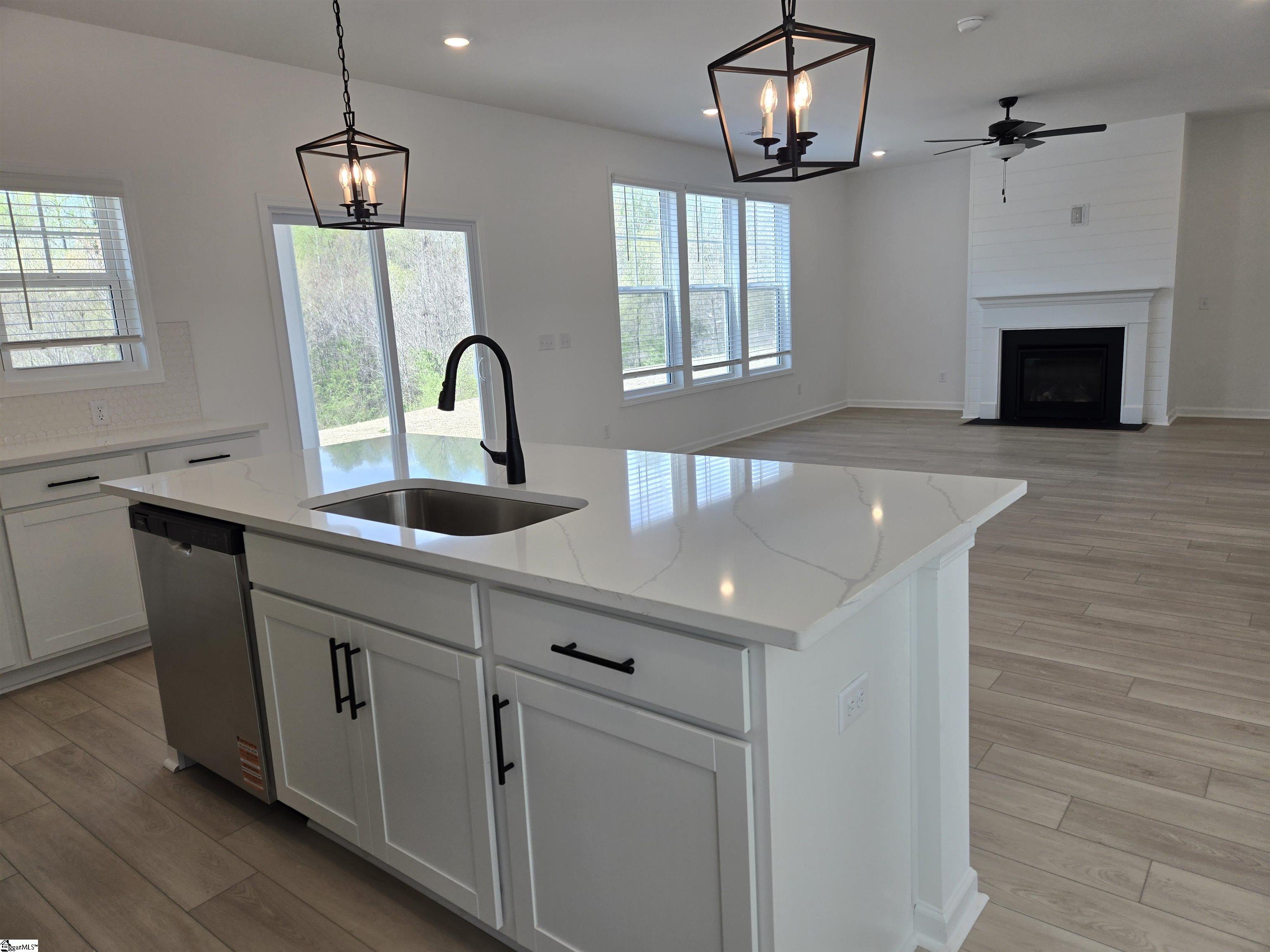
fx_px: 844
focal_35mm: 23
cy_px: 476
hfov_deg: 73.9
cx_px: 635
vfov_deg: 58.9
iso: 25
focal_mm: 5.4
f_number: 1.8
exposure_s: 1/145
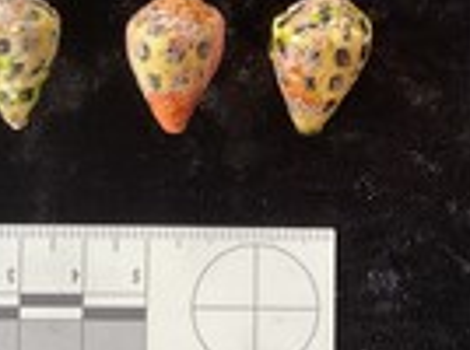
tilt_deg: -88.2
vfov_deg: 19.0
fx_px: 1030
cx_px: 246
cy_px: 33
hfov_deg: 25.7
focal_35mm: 76
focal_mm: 3
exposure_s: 1/60
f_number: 1.8
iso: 100
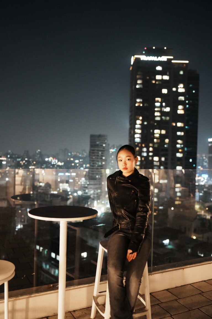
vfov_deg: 58.7
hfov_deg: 41.1
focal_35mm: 32
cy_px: 160
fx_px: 283
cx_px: 106
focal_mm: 32
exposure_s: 1/80
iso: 5000
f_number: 2
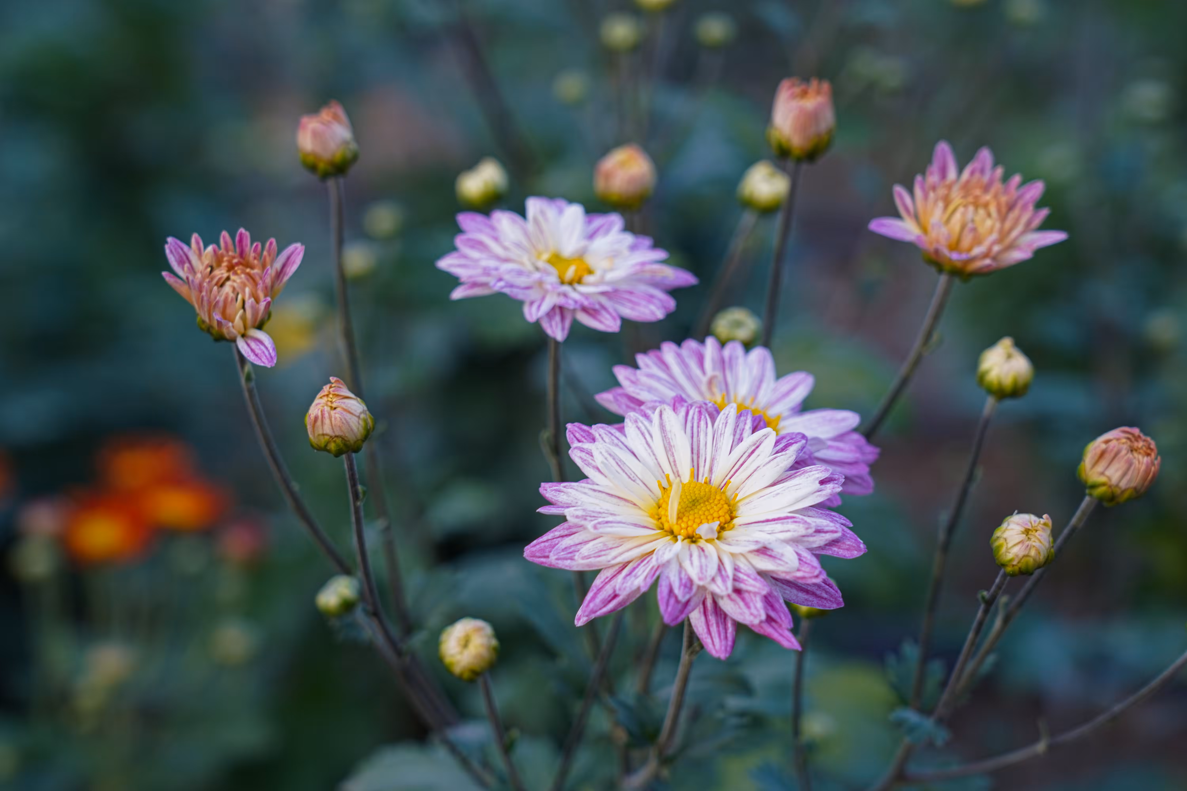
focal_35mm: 105
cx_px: 594
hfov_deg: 19.5
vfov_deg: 13.0
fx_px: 3462
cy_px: 396
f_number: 7.1
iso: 400
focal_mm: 105
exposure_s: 1/160
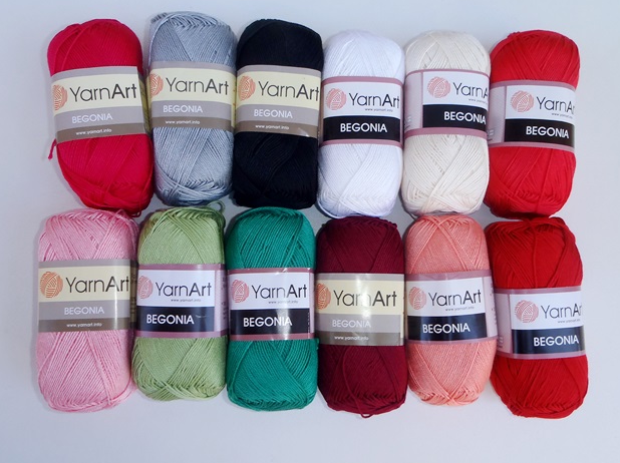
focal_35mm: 29
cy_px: 228
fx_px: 519
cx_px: 313
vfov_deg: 48.1
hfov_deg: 61.7
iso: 80
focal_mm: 5
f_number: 5.6
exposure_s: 1/60
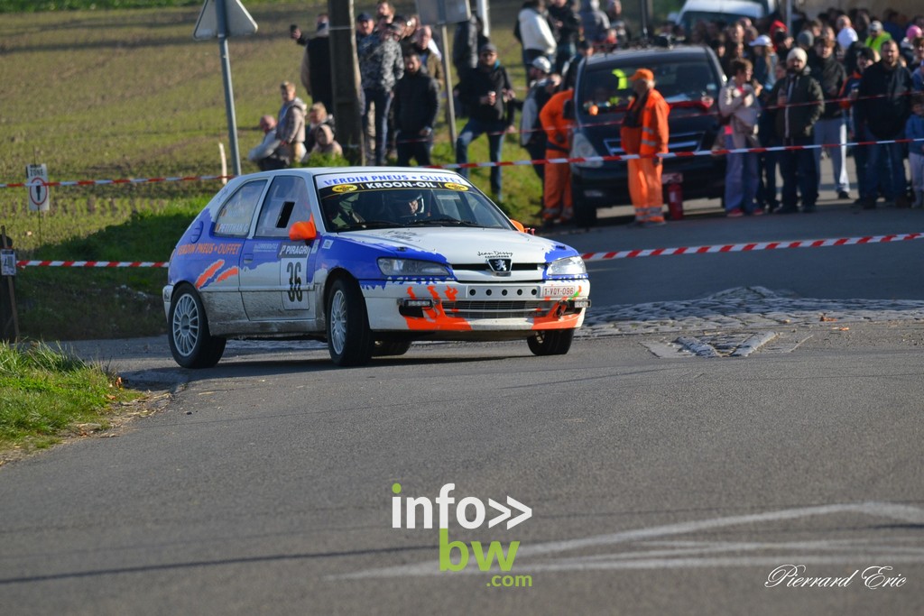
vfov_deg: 3.2
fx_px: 11166
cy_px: 308
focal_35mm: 435
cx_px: 462
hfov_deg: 4.7
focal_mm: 290
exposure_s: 1/1250
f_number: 6
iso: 400
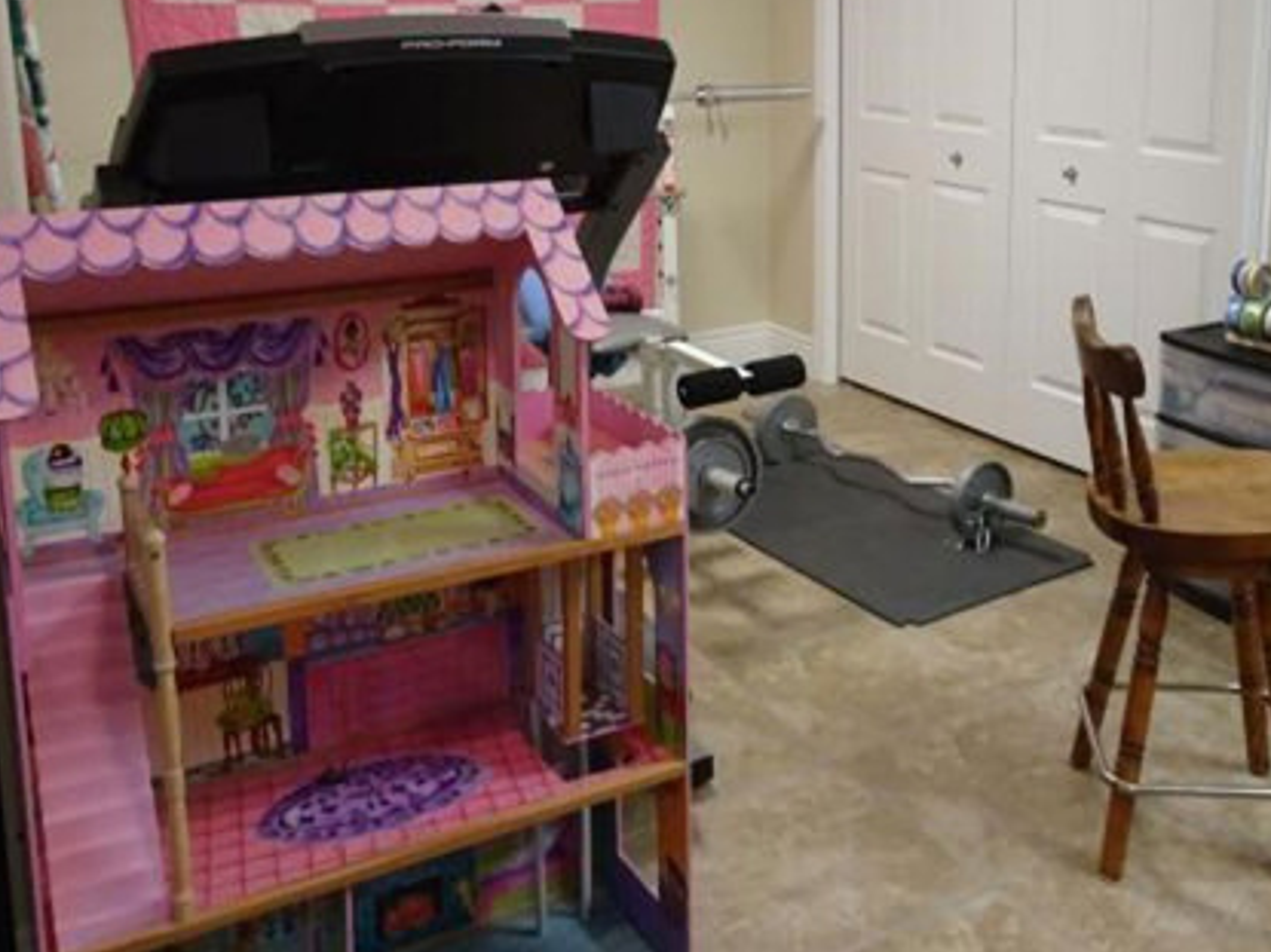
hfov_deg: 49.7
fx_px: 1358
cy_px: 245
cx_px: 787
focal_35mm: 37
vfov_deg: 37.7
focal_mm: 4.1
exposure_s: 1/30
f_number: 3.5
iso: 500
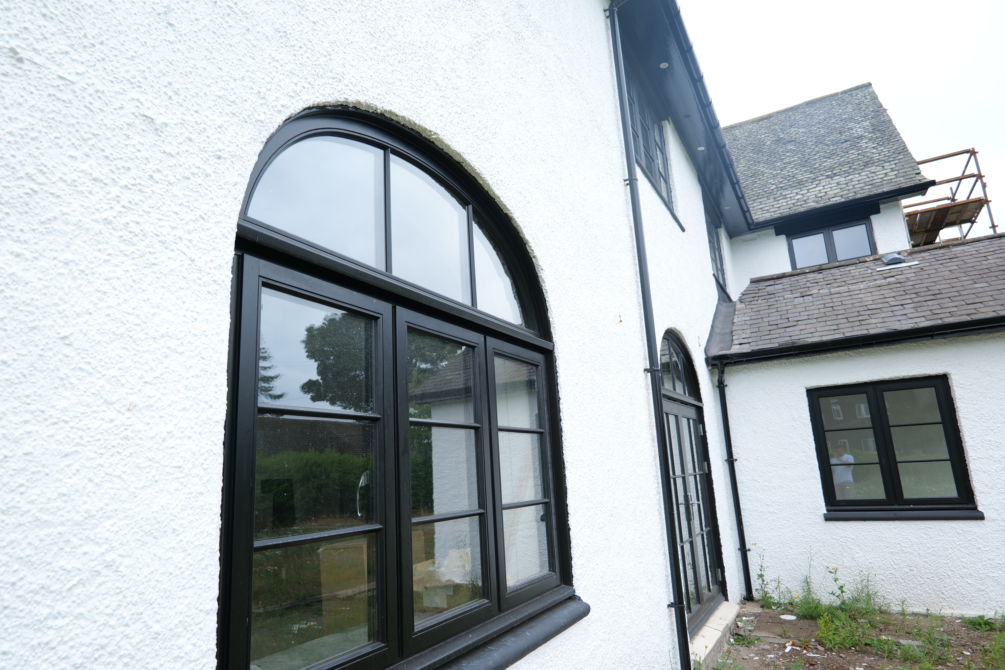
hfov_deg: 83.8
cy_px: 350
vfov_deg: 61.9
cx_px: 467
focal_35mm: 20
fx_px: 558
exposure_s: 1/250
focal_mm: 18
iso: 200
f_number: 4.5
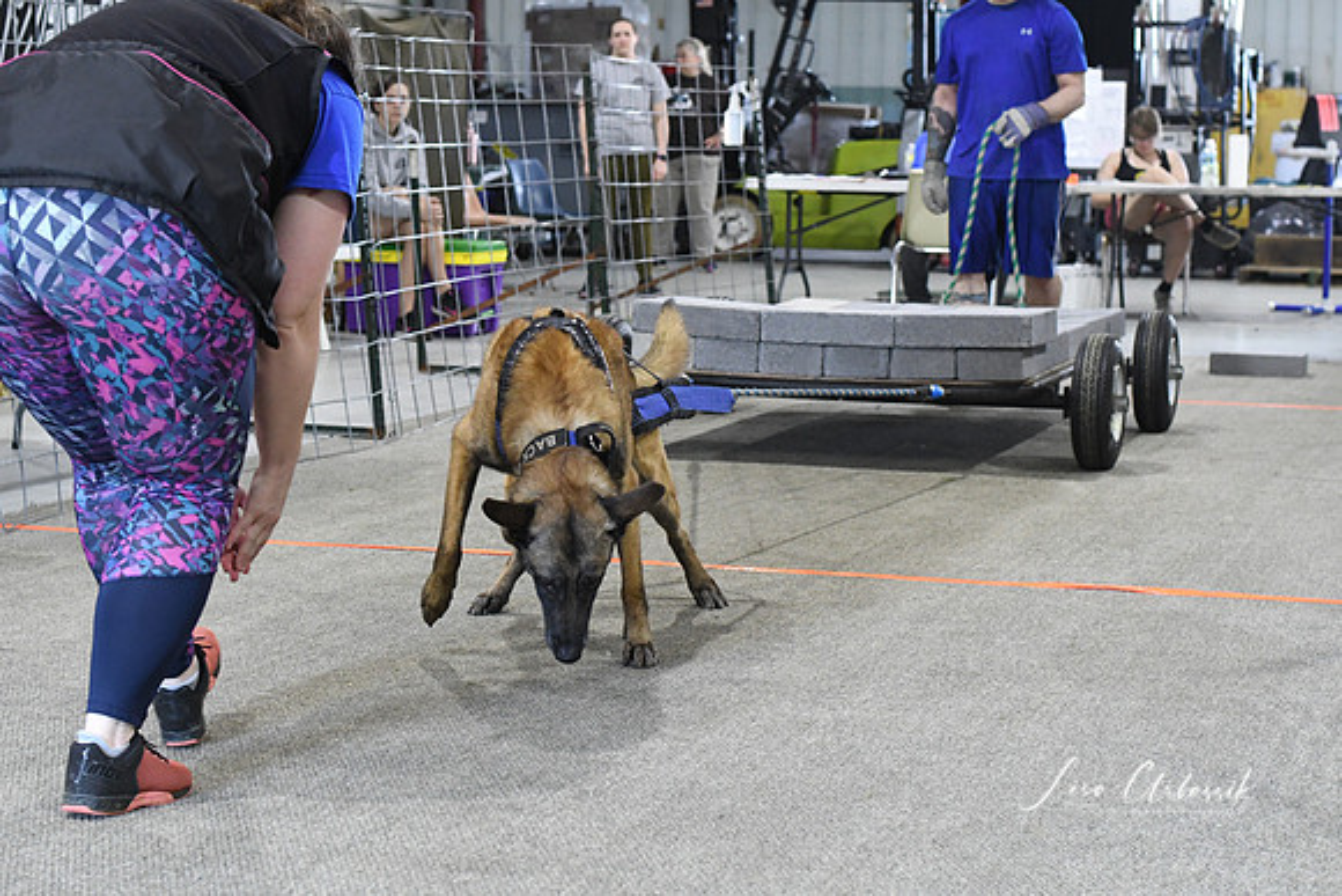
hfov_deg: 27.0
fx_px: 2796
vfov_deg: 18.2
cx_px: 671
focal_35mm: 75
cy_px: 448
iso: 4000
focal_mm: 50
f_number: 4.5
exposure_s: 1/320
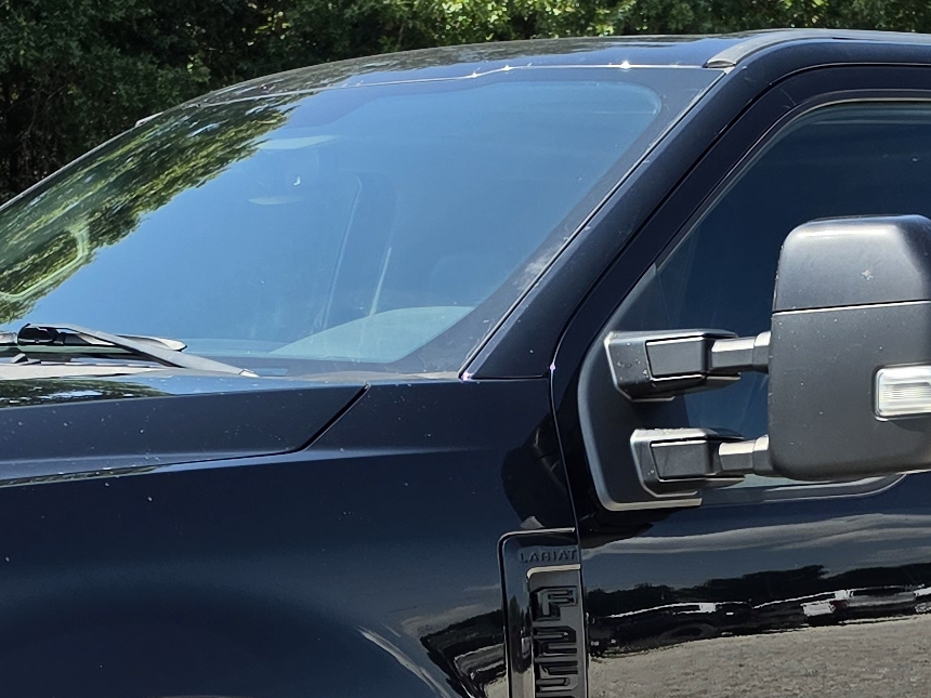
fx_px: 2878
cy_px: 741
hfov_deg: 18.4
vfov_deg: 13.6
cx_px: 575
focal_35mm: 107
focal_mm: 6.5
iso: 64
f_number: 1.4
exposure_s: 1/4235
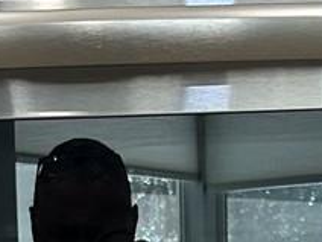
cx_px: 112
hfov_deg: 10.1
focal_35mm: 196
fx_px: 1823
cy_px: 499
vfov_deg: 7.3
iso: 125
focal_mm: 5.7
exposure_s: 1/60
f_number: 1.5
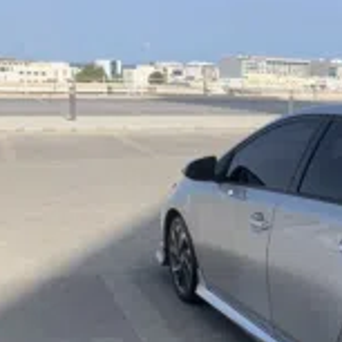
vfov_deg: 28.4
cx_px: 315
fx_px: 671
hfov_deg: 27.5
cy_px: 230
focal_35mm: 60
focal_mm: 4.25
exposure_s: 1/2033
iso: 25
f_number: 1.8
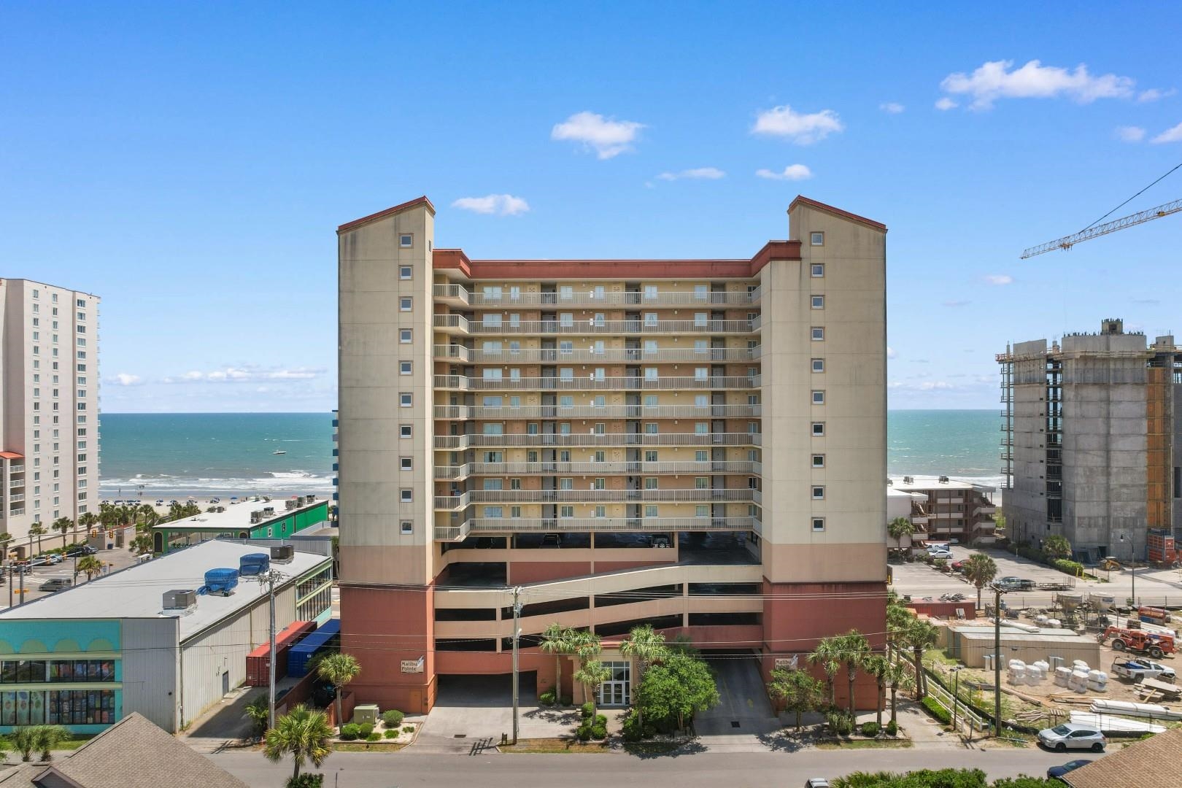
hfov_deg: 78.6
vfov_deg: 57.2
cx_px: 591
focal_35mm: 22
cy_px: 394
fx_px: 722
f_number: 2.8
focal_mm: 8.38
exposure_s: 1/640
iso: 120
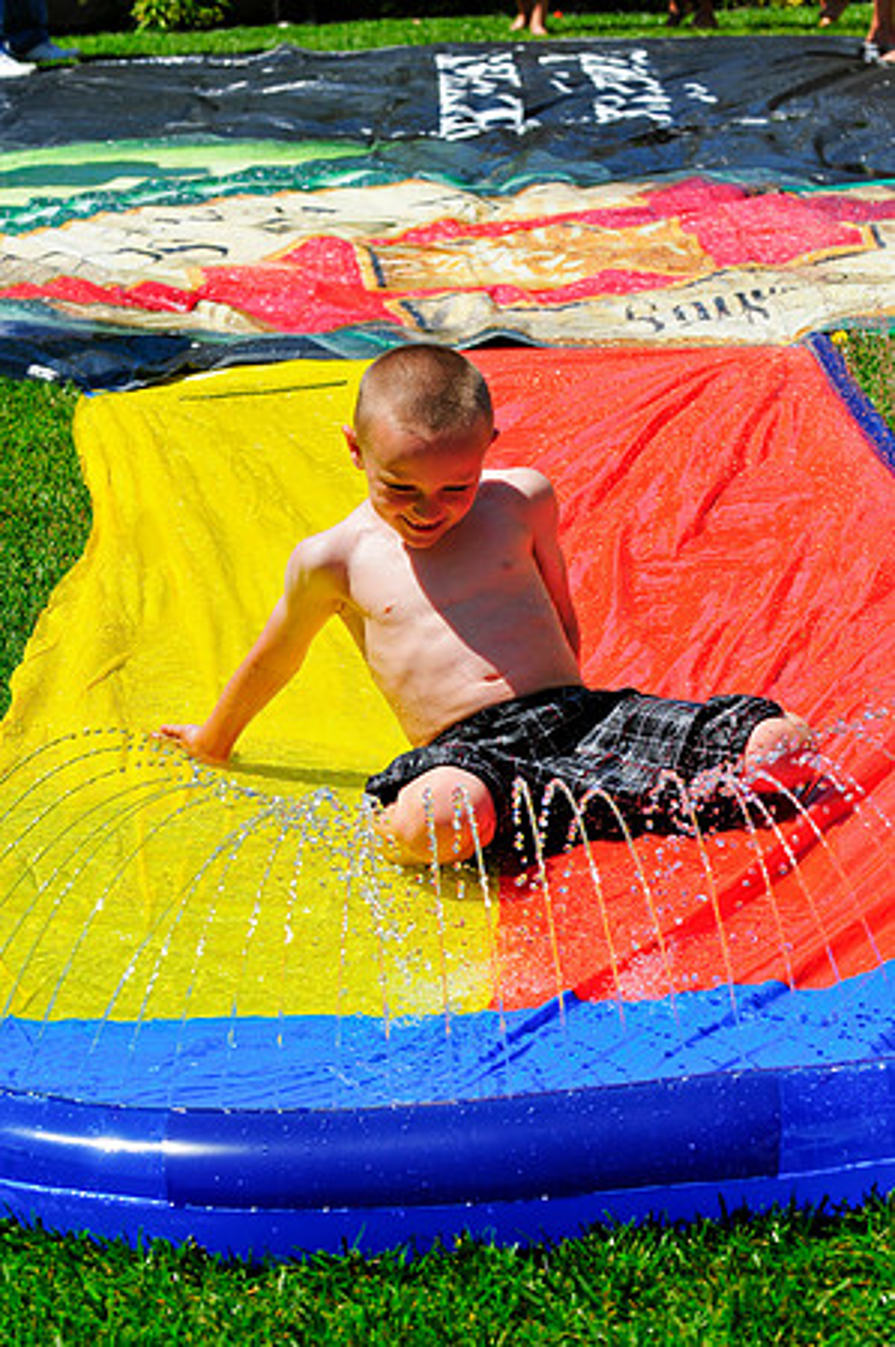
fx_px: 4205
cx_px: 448
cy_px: 674
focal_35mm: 112
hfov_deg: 12.2
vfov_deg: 18.2
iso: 200
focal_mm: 75
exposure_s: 1/800
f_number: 7.1
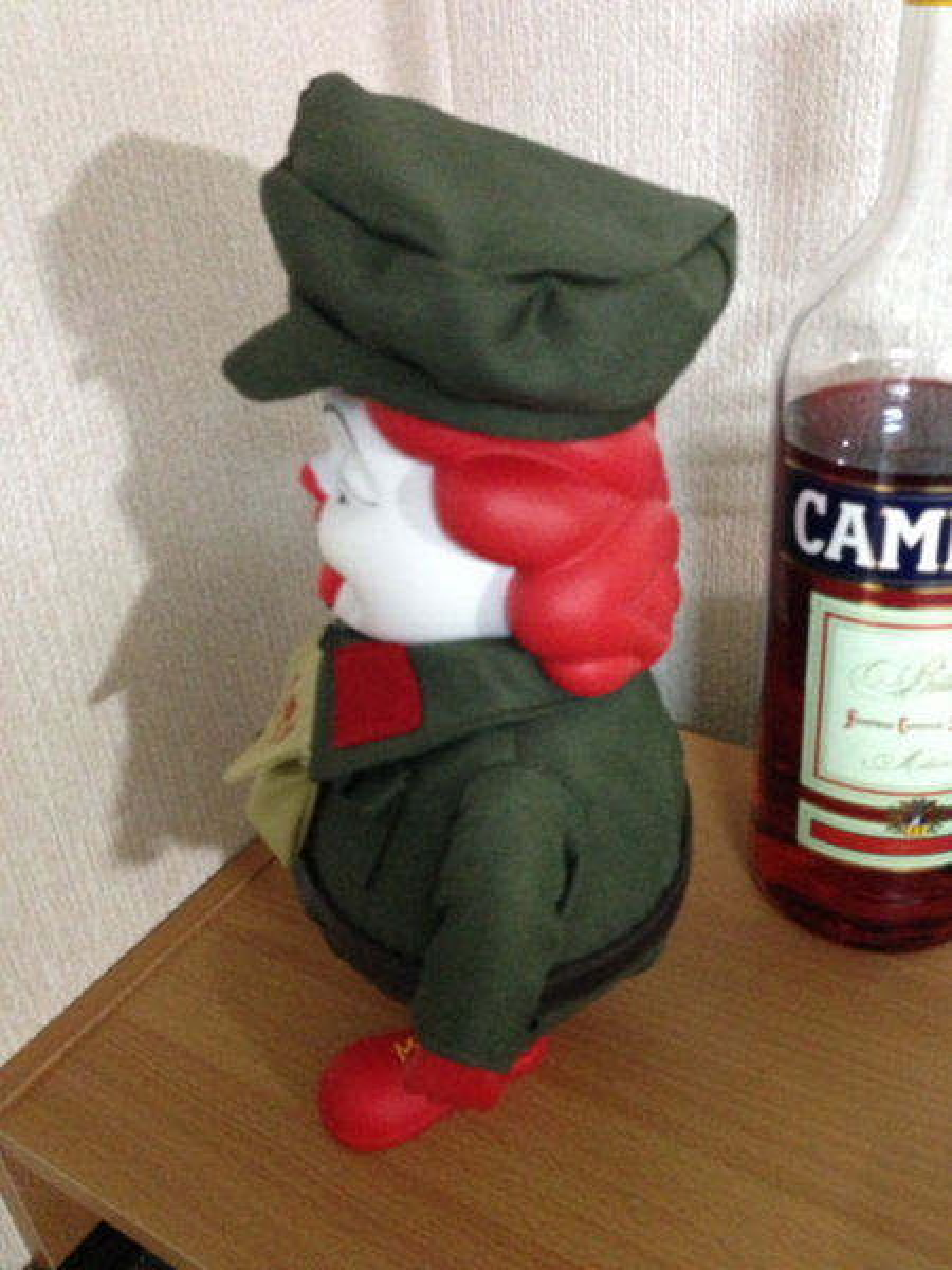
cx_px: 476
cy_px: 635
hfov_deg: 42.9
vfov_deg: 55.4
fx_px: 1210
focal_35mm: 33
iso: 800
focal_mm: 4.13
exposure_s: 1/15
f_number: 2.4
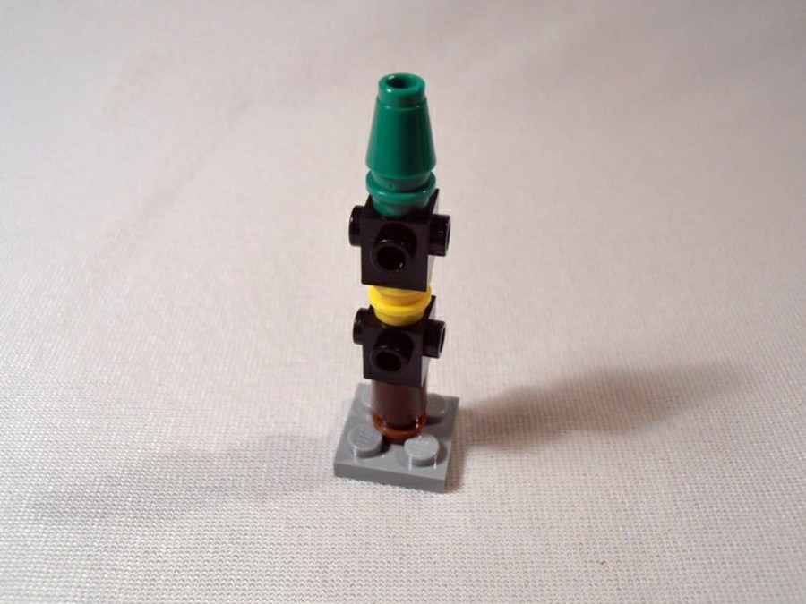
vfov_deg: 38.7
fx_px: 862
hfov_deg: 50.1
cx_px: 403
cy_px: 302
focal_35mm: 37
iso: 80
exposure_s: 1/40
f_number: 3.9
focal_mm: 6.61
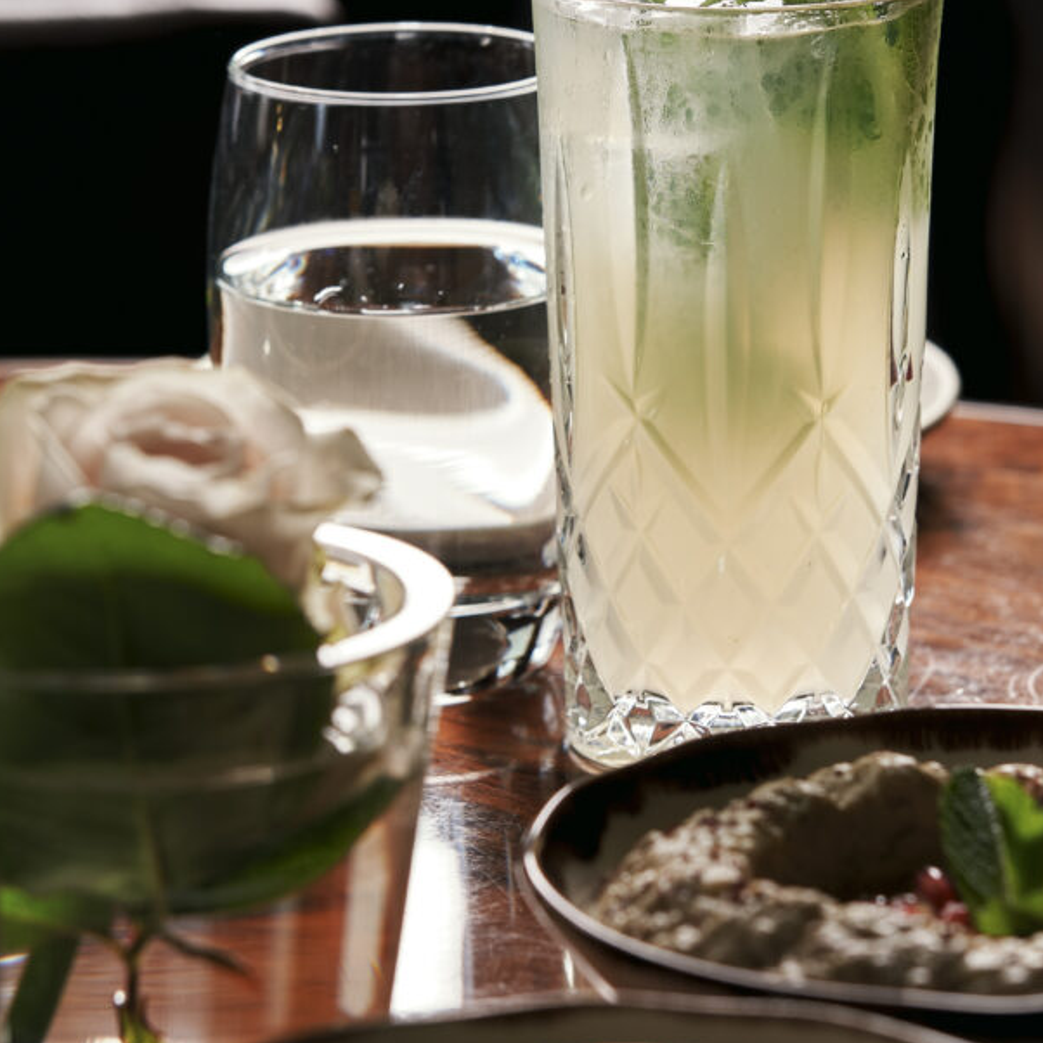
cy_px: 454
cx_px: 617
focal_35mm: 195
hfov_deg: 9.0
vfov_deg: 9.0
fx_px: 6647
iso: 200
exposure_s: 1/125
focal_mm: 80
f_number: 4.5
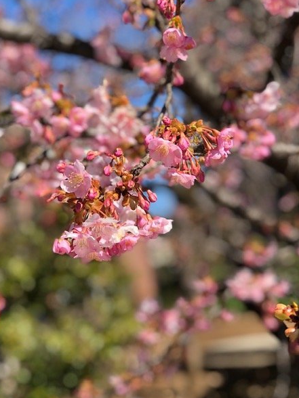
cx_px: 158
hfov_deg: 23.6
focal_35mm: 62
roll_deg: +7.4
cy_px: 188
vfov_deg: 31.2
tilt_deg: +8.9
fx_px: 714
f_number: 2.8
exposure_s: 1/397
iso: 20
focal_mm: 6.6
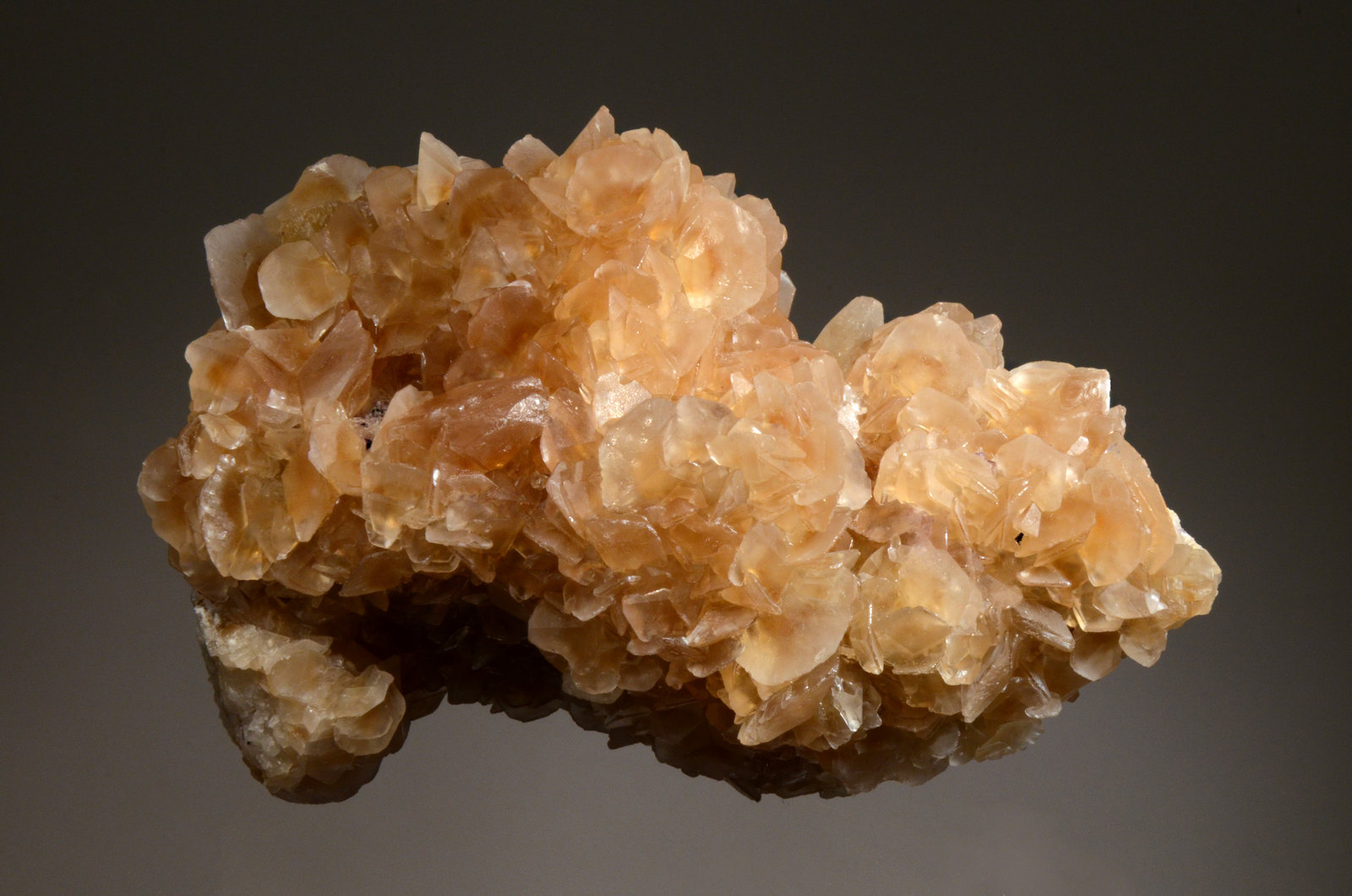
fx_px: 3261
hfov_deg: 23.4
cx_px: 676
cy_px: 448
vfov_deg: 15.6
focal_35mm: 87
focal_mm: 58
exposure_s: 1/60
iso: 800
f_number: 25
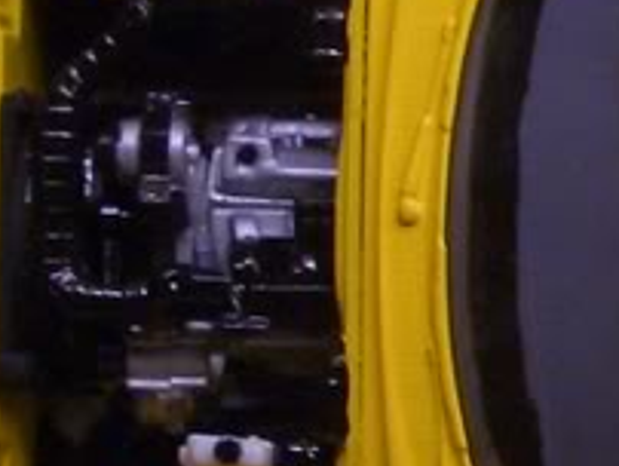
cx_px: 981
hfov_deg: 10.7
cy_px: 251
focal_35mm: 177
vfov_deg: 8.4
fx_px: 3169
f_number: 2.6
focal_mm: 5.8
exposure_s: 1/60
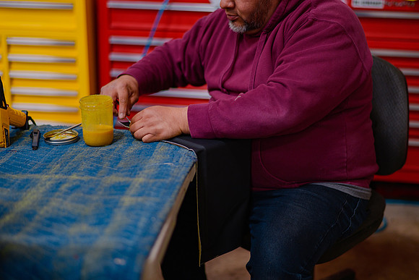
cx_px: 210
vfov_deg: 23.4
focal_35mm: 58
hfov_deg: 34.5
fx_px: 675
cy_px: 140
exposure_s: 1/250
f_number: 1.4
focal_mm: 58
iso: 400
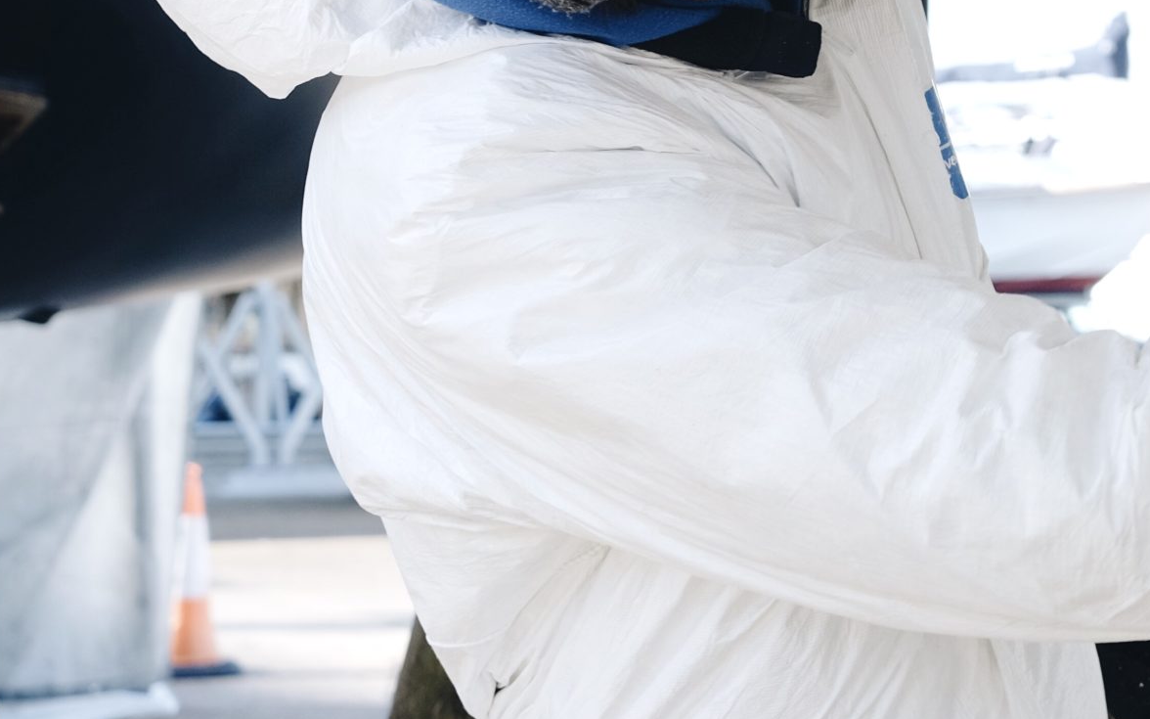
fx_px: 2852
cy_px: -32
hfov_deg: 22.0
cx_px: 1146
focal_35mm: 91
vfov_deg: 14.1
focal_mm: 27
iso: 200
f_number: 4
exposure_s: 1/240
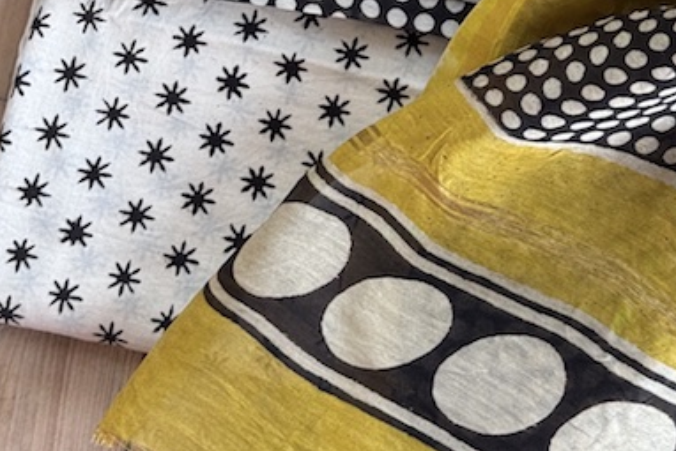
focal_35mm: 130
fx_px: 2442
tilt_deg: -81.2
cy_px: -345
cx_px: 647
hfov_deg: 15.5
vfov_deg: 10.0
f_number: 1.78
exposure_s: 1/159
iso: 64
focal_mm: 6.76
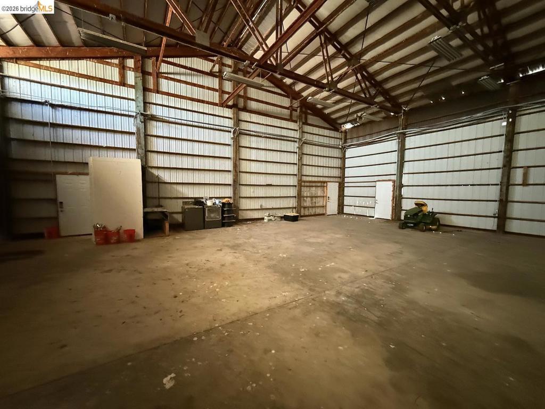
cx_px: 272
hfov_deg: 102.1
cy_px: 204
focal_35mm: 14
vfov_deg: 85.7
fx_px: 220
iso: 1600
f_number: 2.2
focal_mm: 2.22
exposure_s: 1/44
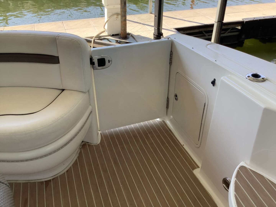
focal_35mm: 31
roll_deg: +0.6
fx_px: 247
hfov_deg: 58.4
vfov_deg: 45.4
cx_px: 138
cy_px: 104
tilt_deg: -32.9
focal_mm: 3.3
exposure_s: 1/217
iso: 25
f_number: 2.4
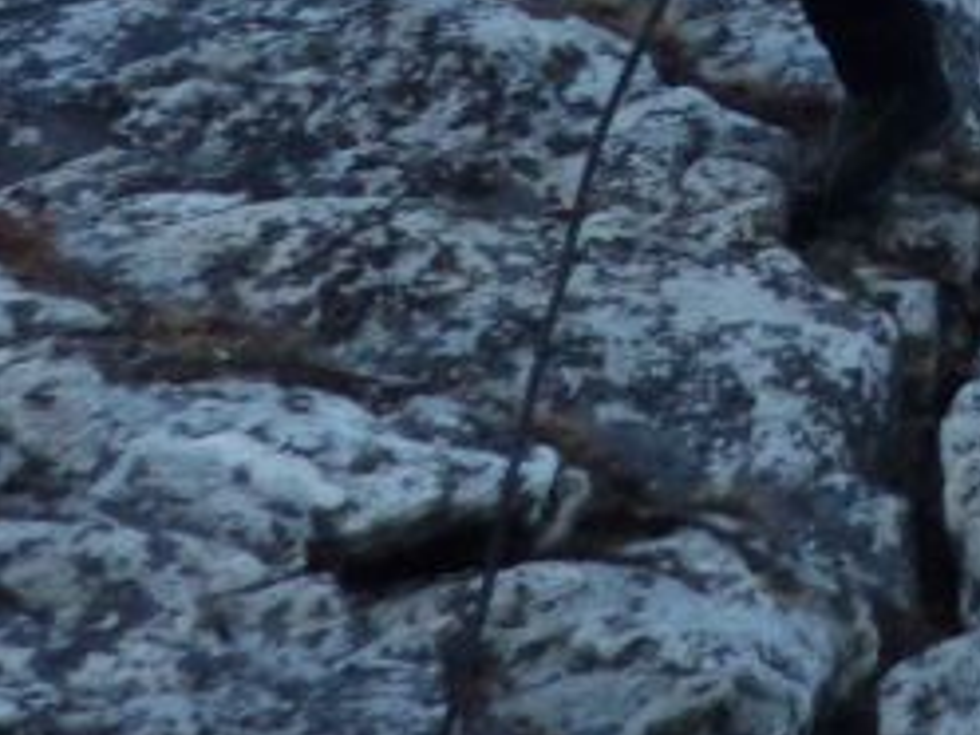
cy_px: -375
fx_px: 27405
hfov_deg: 2.0
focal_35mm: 968
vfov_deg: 1.5
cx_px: 1193
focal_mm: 49.2
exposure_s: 1/400
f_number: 4.9
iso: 250
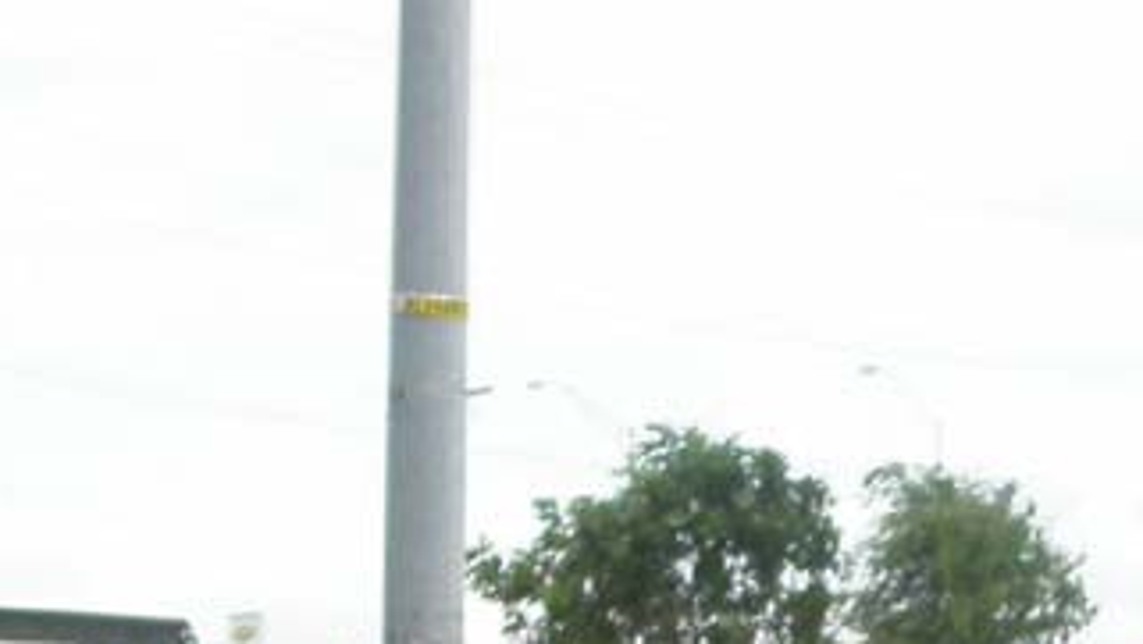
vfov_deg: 9.0
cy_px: 968
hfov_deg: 16.2
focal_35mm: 132
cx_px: 612
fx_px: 4003
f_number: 2.6
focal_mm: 7.85
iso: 100
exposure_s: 1/1000
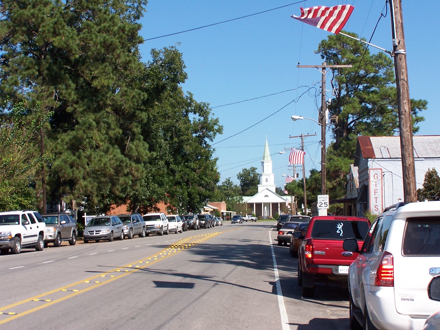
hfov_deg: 29.0
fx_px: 852
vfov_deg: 21.9
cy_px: 165
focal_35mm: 67
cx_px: 220
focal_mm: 11.1
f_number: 4.5
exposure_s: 1/500
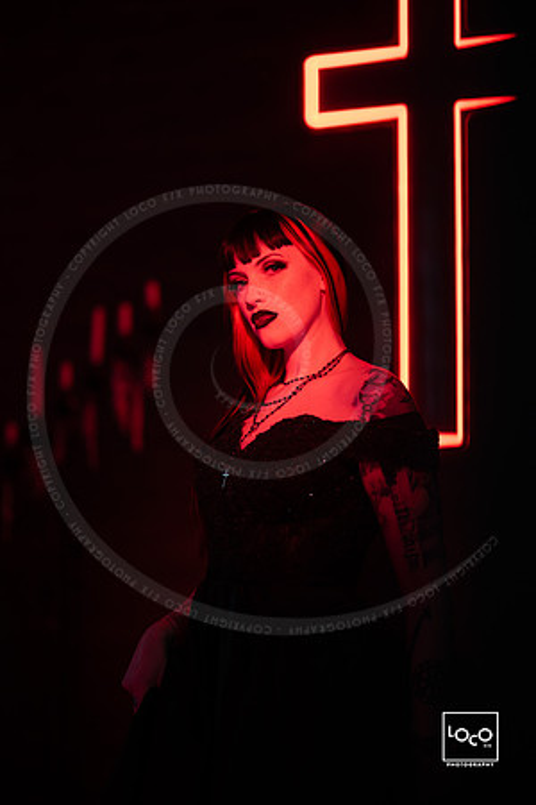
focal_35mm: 85
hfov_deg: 16.1
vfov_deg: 23.9
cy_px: 402
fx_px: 1898
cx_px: 268
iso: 320
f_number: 1.2
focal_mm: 85
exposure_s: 1/320
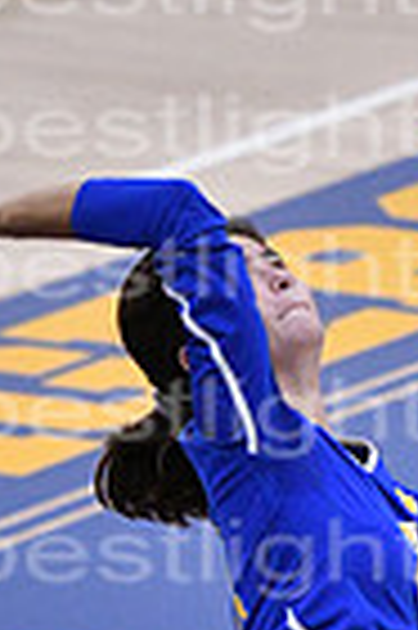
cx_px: 384
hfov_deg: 1.6
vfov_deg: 2.5
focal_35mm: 839
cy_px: 490
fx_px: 14649
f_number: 3.2
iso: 6400
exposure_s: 1/1250
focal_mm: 135
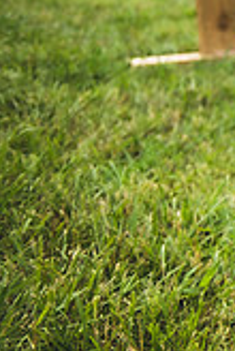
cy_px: 89
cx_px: 645
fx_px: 1160
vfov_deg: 17.1
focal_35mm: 119
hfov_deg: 9.6
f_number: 2.8
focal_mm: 32
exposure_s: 1/800
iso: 100
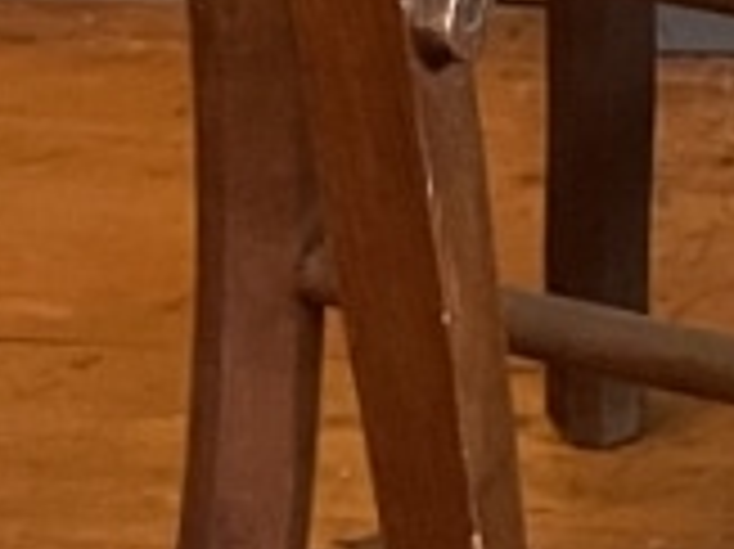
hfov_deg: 9.1
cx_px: 1821
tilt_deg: -18.2
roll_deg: +1.9
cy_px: -650
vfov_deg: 7.3
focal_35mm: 193
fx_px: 4089
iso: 500
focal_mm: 4.2
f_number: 1.6
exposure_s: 1/50
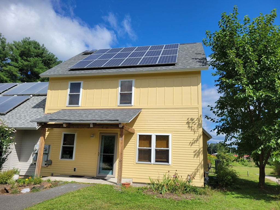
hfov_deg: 67.3
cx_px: 140
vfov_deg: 53.1
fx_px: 210
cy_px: 105
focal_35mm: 26
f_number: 1.8
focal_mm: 5.4
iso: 40
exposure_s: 1/3203
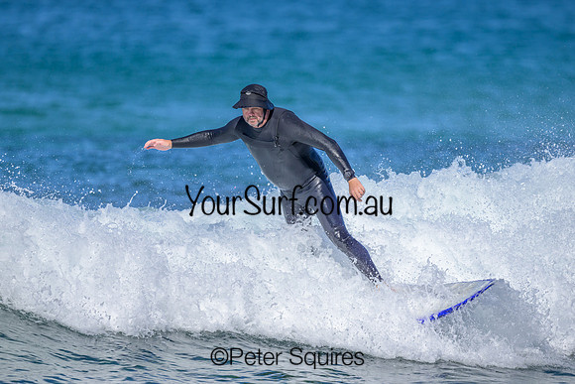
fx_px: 12780
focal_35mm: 800
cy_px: 192
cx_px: 288
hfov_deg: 2.6
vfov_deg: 1.7
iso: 280
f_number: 6.3
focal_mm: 800
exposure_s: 1/2000
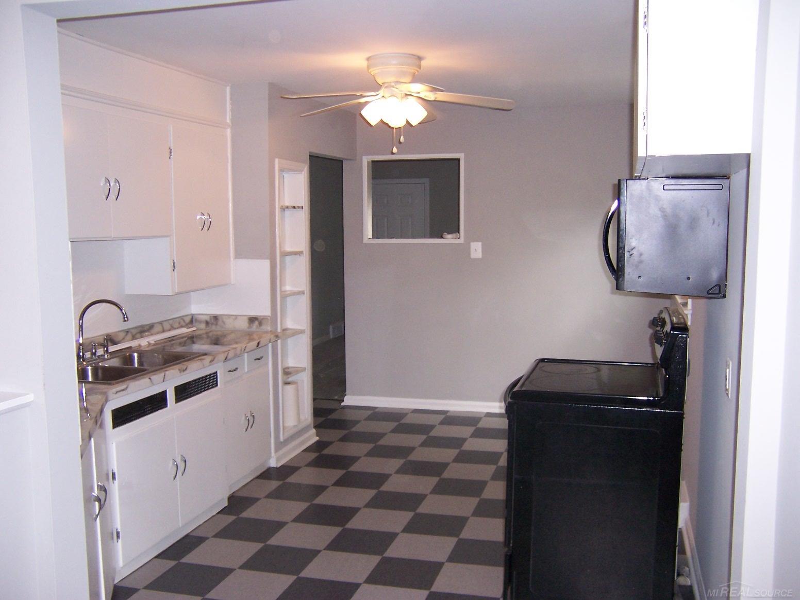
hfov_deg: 55.4
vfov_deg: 42.9
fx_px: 763
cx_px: 400
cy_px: 300
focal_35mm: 33
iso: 140
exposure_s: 1/60
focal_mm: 5.5
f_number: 2.8
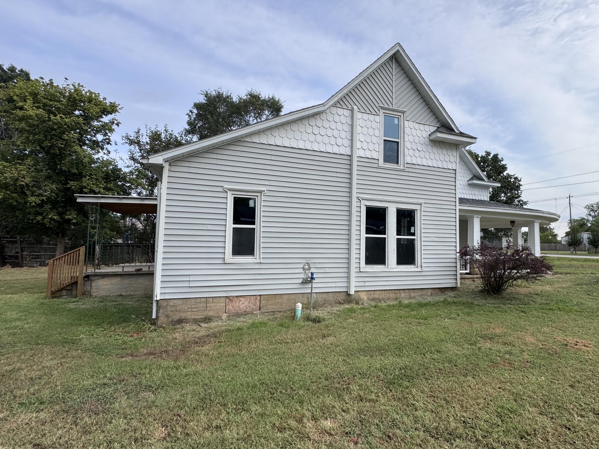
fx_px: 294
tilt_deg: +2.3
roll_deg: -0.3
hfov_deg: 90.8
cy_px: 228
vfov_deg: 74.7
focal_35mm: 17
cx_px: 327
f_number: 2.2
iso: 50
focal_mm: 2.22
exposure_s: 1/1198
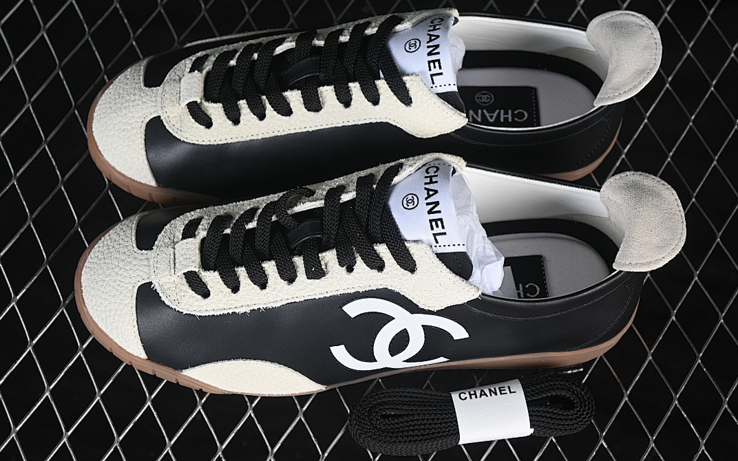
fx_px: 1549
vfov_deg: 16.9
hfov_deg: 26.8
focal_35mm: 77
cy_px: 214
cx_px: 370
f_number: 6.3
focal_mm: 50
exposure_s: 1/60
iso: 160
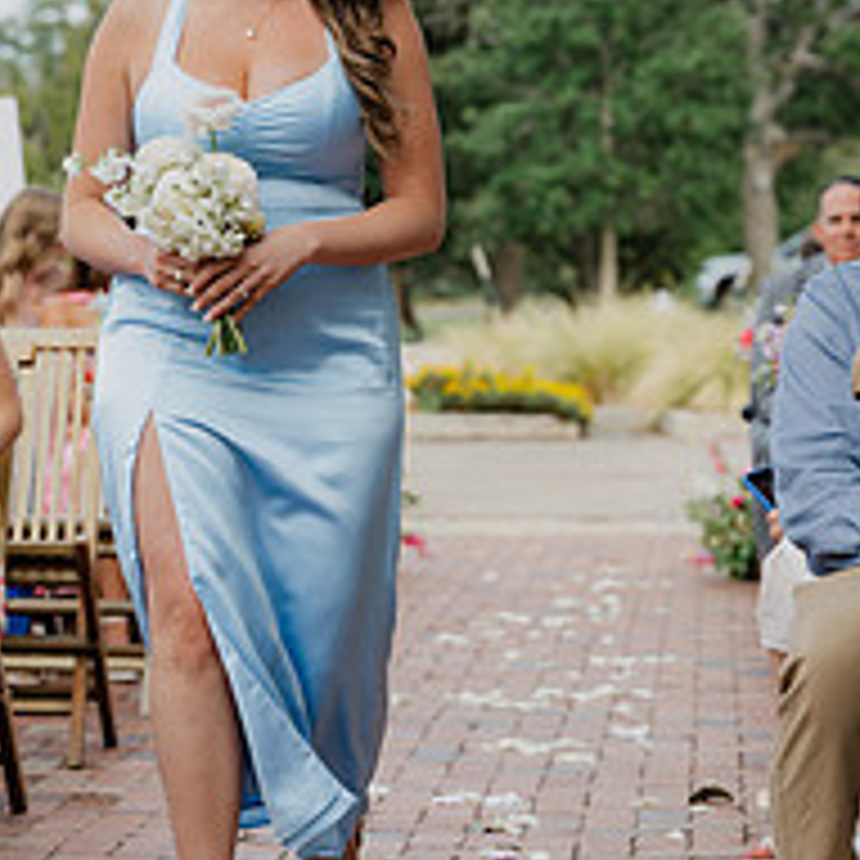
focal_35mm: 140
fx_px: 3935
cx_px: 275
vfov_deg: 12.5
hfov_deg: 12.5
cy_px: 329
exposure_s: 1/500
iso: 100
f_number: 3.5
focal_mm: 70
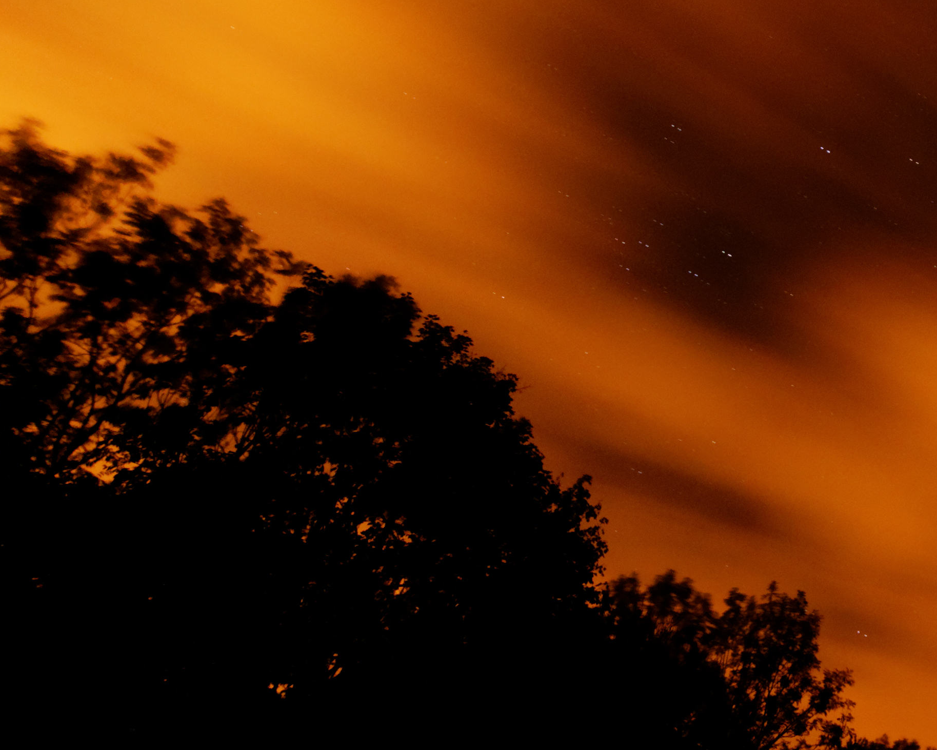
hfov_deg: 44.6
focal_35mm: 33
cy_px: 167
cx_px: 969
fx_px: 915
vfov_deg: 42.8
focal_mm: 10
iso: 640
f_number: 5
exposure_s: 33.9
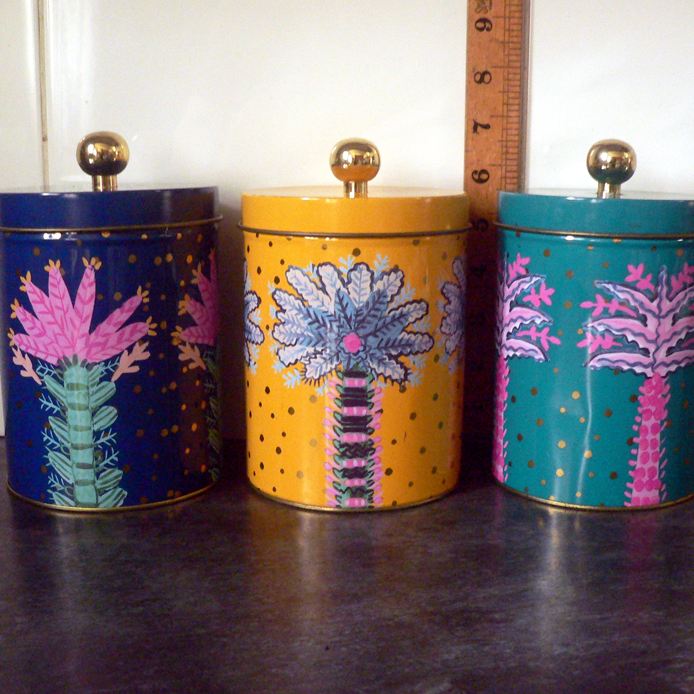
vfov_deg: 39.2
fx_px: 975
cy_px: 347
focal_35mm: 43
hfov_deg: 39.1
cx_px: 399
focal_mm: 6
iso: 400
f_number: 2.8
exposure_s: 1/6
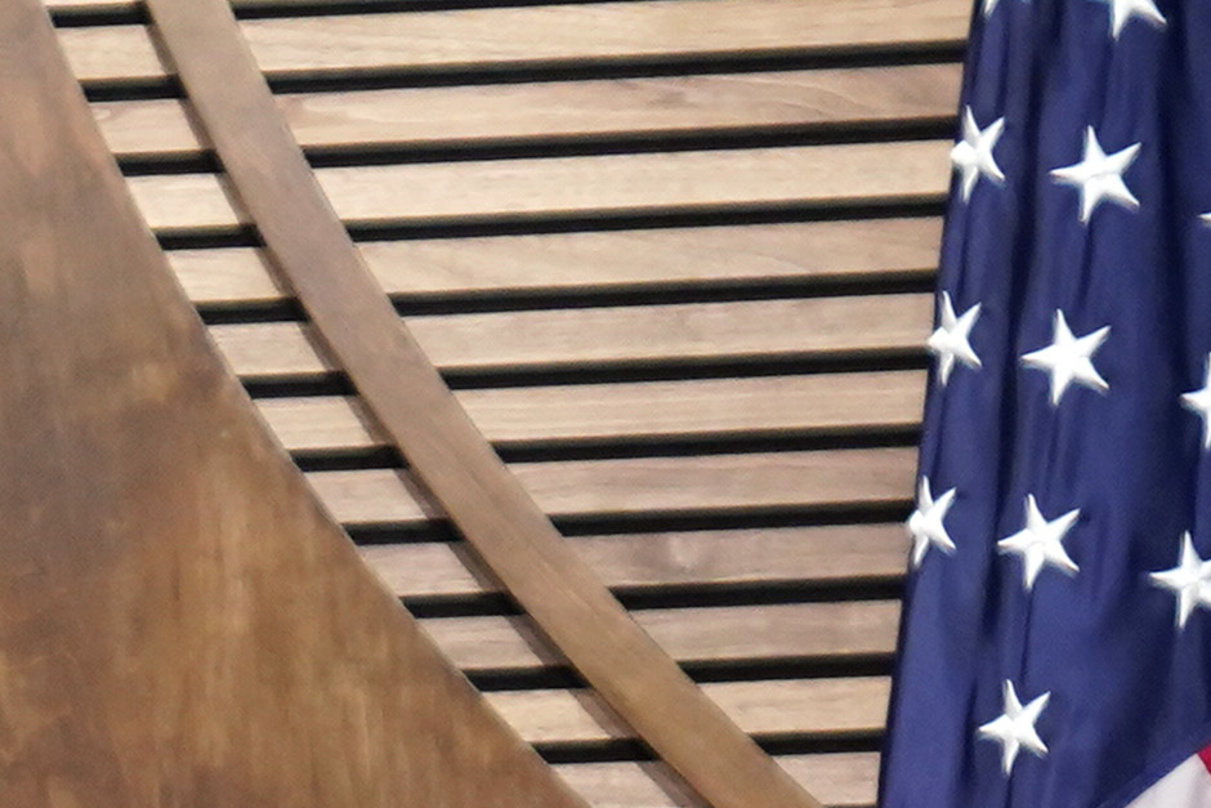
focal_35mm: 415
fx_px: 13961
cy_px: 1862
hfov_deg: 4.9
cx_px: -495
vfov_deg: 3.3
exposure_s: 1/400
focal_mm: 65
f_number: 2.8
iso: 2000
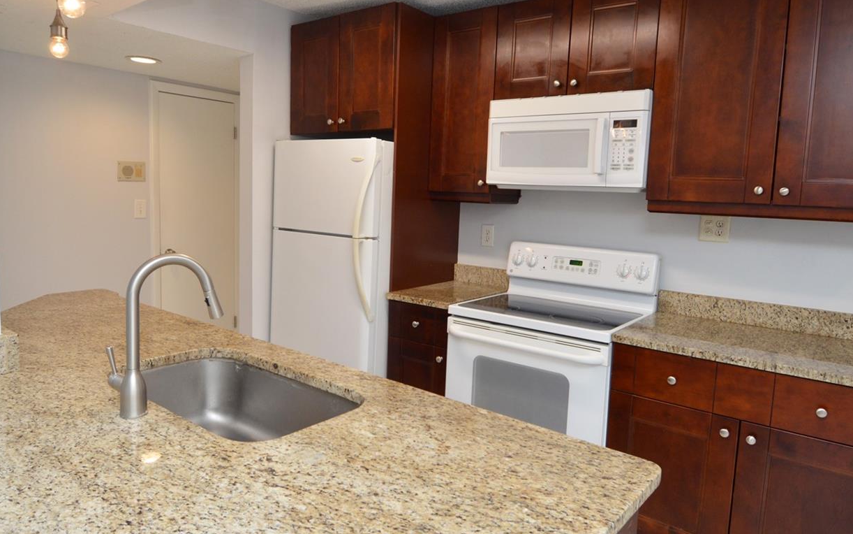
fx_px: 558
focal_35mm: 24
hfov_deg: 74.7
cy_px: 258
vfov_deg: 51.1
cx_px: 399
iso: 400
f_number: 4.5
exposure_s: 1/80
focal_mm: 12
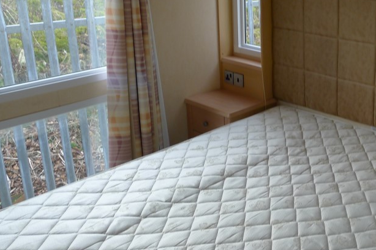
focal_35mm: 45
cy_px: 80
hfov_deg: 40.6
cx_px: 332
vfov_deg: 29.6
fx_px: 470
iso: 80
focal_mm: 5.1
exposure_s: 1/100
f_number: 2
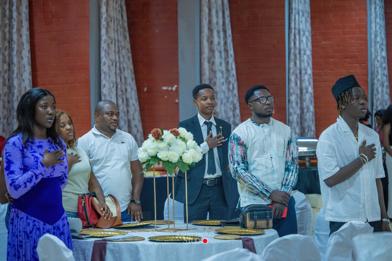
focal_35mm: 70
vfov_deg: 19.5
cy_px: 130
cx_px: 196
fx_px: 762
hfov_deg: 28.8
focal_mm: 70
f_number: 2.8
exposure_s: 1/100
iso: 3200
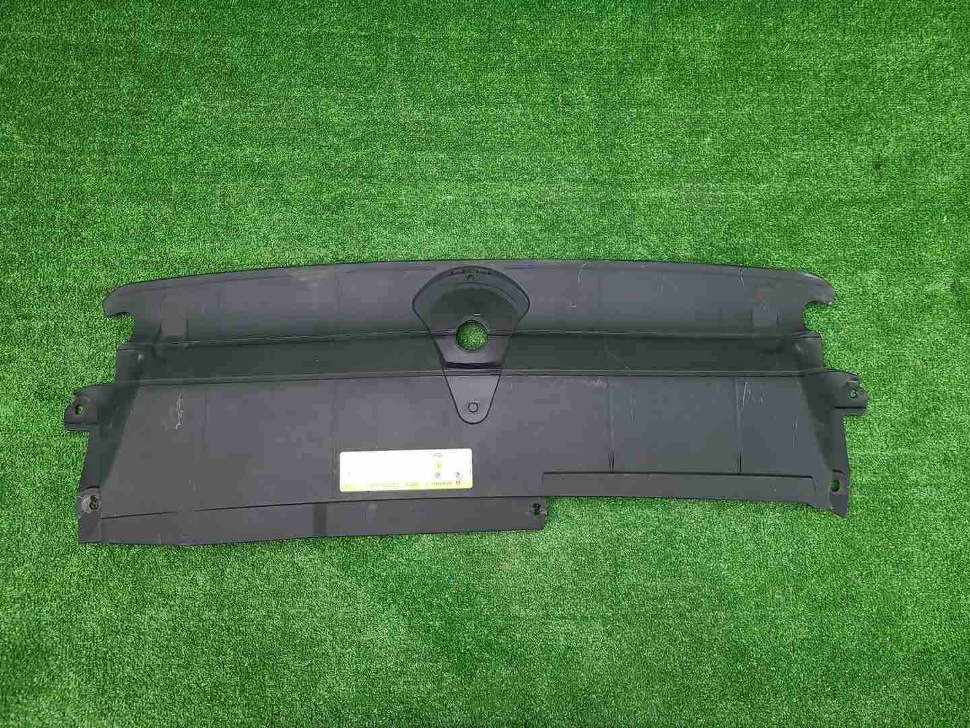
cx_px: 485
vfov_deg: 53.1
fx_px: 729
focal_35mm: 26
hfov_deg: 67.3
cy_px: 364
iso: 179
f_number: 1.8
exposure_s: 1/50
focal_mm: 5.4
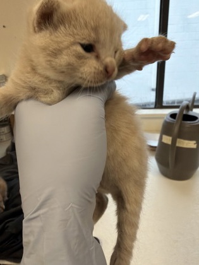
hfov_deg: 54.9
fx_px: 192
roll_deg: +2.7
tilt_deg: -18.0
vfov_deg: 69.4
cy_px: 132
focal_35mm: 25
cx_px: 100
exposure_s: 1/120
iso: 160
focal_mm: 2.22
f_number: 2.2
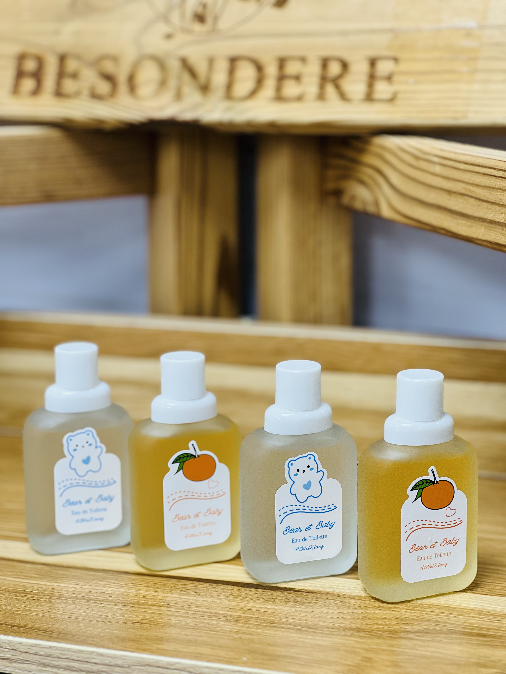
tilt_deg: -11.6
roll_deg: +0.3
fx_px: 1501
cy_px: 337
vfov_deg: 25.3
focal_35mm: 77
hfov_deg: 19.1
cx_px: 253
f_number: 2.8
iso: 64
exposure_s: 1/100
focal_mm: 9
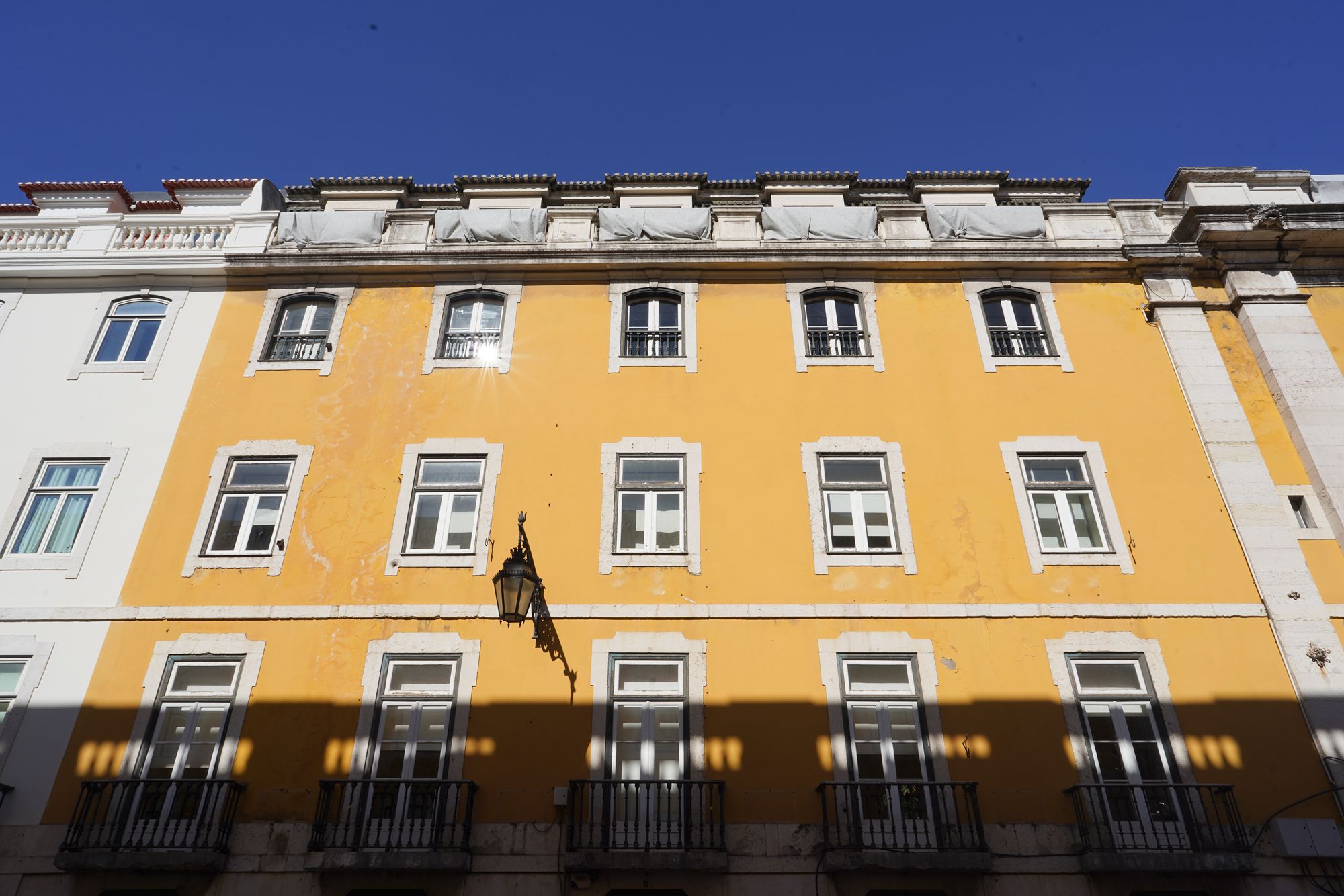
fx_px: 896
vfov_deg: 53.1
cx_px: 672
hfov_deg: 73.7
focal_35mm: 24
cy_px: 448
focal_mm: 24
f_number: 20
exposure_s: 1/100
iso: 100
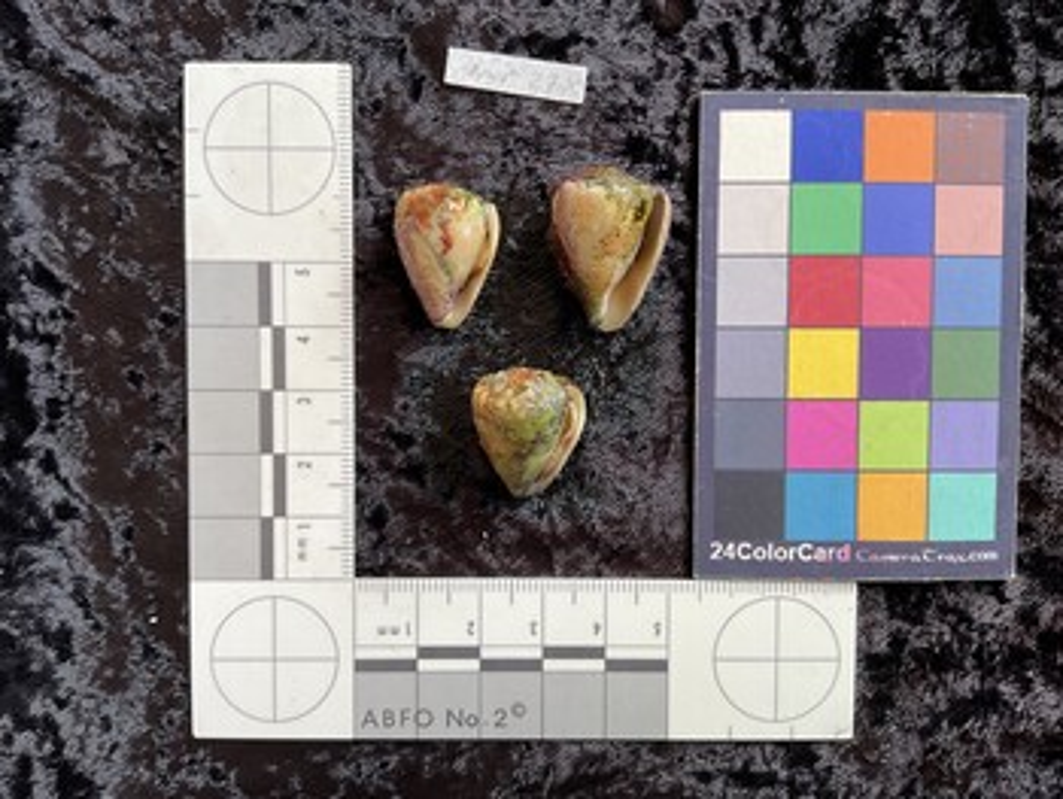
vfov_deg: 48.3
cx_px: 532
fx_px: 891
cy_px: 400
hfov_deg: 61.6
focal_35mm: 29
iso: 40
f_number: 1.8
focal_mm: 3
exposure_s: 1/120
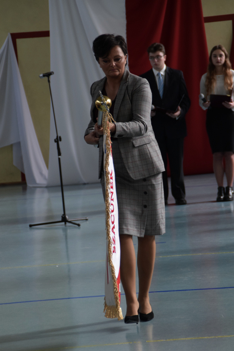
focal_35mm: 168
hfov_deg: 8.2
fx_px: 1638
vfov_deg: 12.2
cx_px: 117
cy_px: 176
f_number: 6
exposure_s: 1/500
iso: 1250
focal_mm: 112
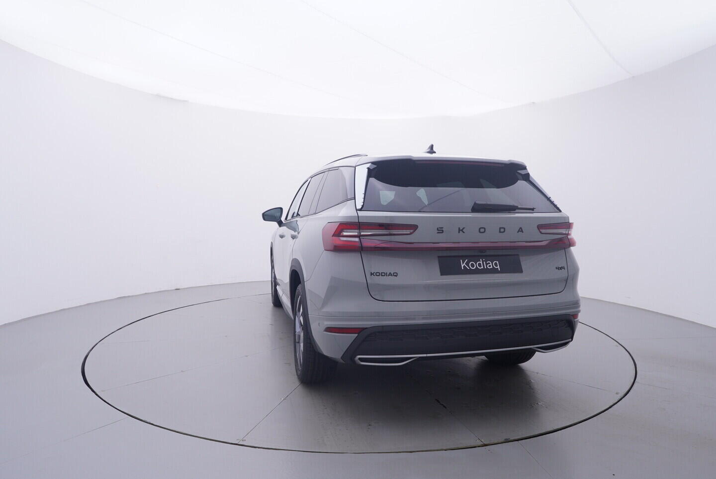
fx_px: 448
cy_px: 240
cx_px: 358
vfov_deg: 56.2
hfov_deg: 77.3
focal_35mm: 22
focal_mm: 15
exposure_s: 1/80
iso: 200
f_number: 5
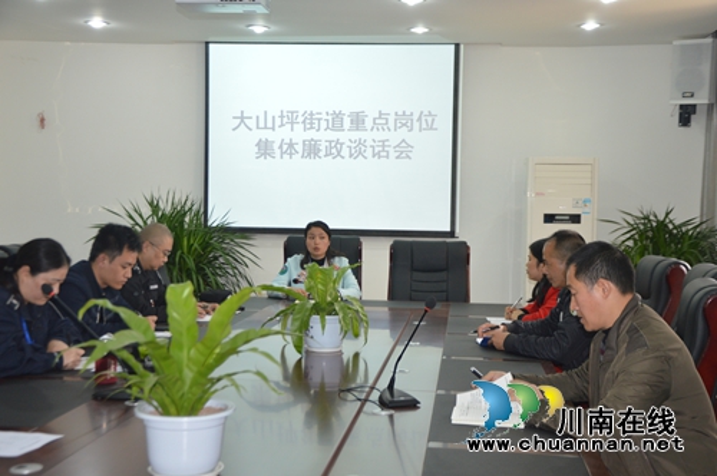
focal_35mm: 51
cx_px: 358
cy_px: 238
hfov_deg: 38.9
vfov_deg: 26.4
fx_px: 1014
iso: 450
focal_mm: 34
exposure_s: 1/60
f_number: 4.2
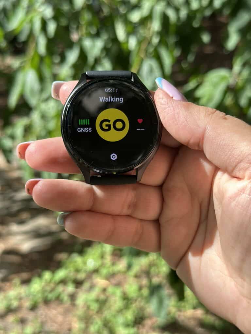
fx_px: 464
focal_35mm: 48
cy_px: 167
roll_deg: +0.4
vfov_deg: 39.7
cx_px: 126
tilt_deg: -23.5
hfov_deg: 30.3
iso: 80
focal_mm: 6.86
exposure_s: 1/1185
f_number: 1.78
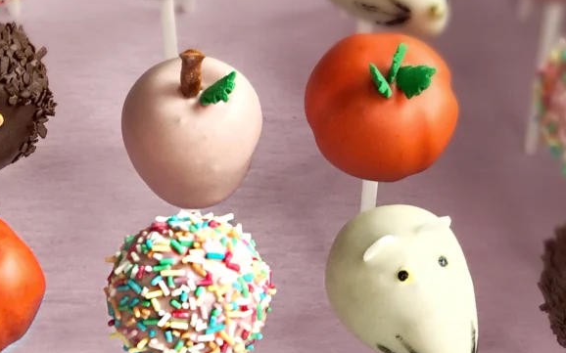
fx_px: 1650
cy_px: 153
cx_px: 80
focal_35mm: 107
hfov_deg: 19.2
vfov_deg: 12.2
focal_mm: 6.6
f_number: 2.8
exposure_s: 1/50
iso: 64
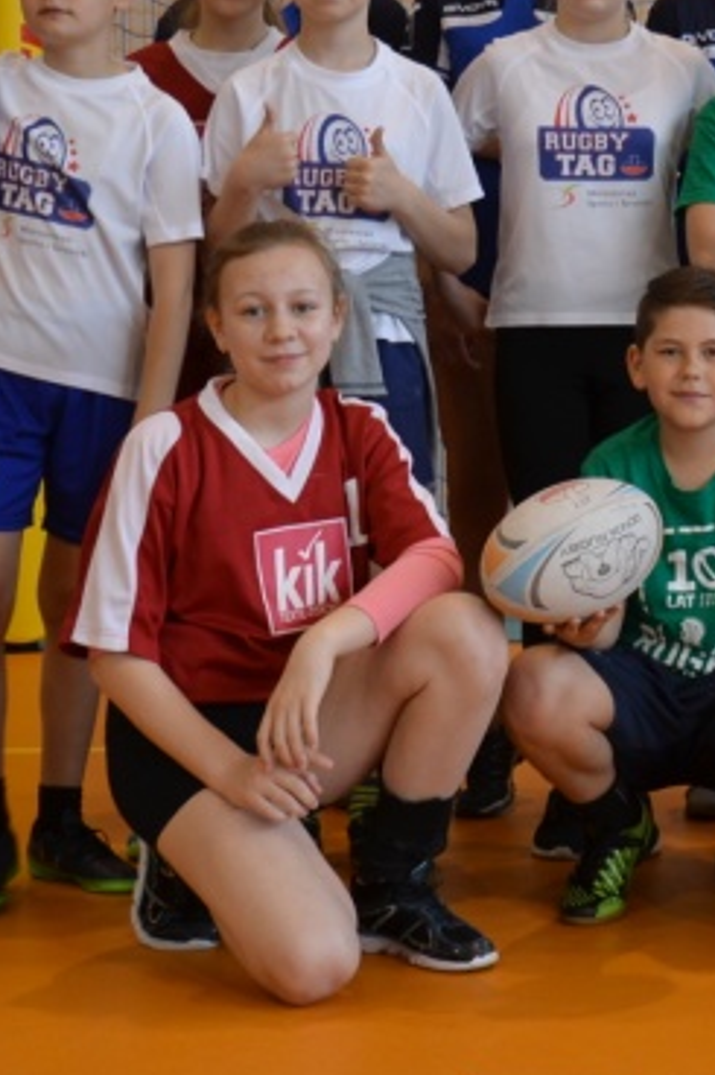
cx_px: 876
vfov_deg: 20.3
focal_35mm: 100
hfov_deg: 13.3
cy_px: 263
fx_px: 2982
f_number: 4
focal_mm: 24
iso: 400
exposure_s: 1/60
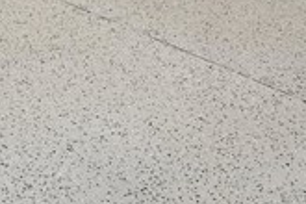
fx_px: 782
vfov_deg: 11.8
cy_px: -303
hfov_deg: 20.6
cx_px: -67
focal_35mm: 92
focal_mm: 14
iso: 400
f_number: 8
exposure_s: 1/8
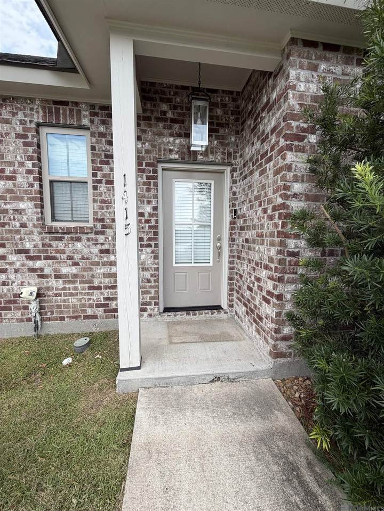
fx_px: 207
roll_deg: +1.0
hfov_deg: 85.7
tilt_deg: -6.6
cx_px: 192
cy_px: 256
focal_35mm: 14
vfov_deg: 102.1
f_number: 2.2
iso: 40
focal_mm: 2.22
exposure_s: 1/549
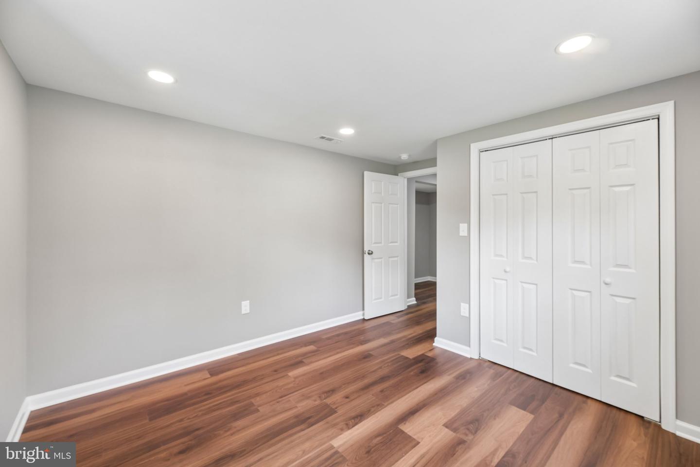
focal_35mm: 14
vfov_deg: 81.2
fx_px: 272
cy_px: 234
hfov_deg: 104.3
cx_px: 350
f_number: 8
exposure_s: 1/15
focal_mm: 14
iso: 400
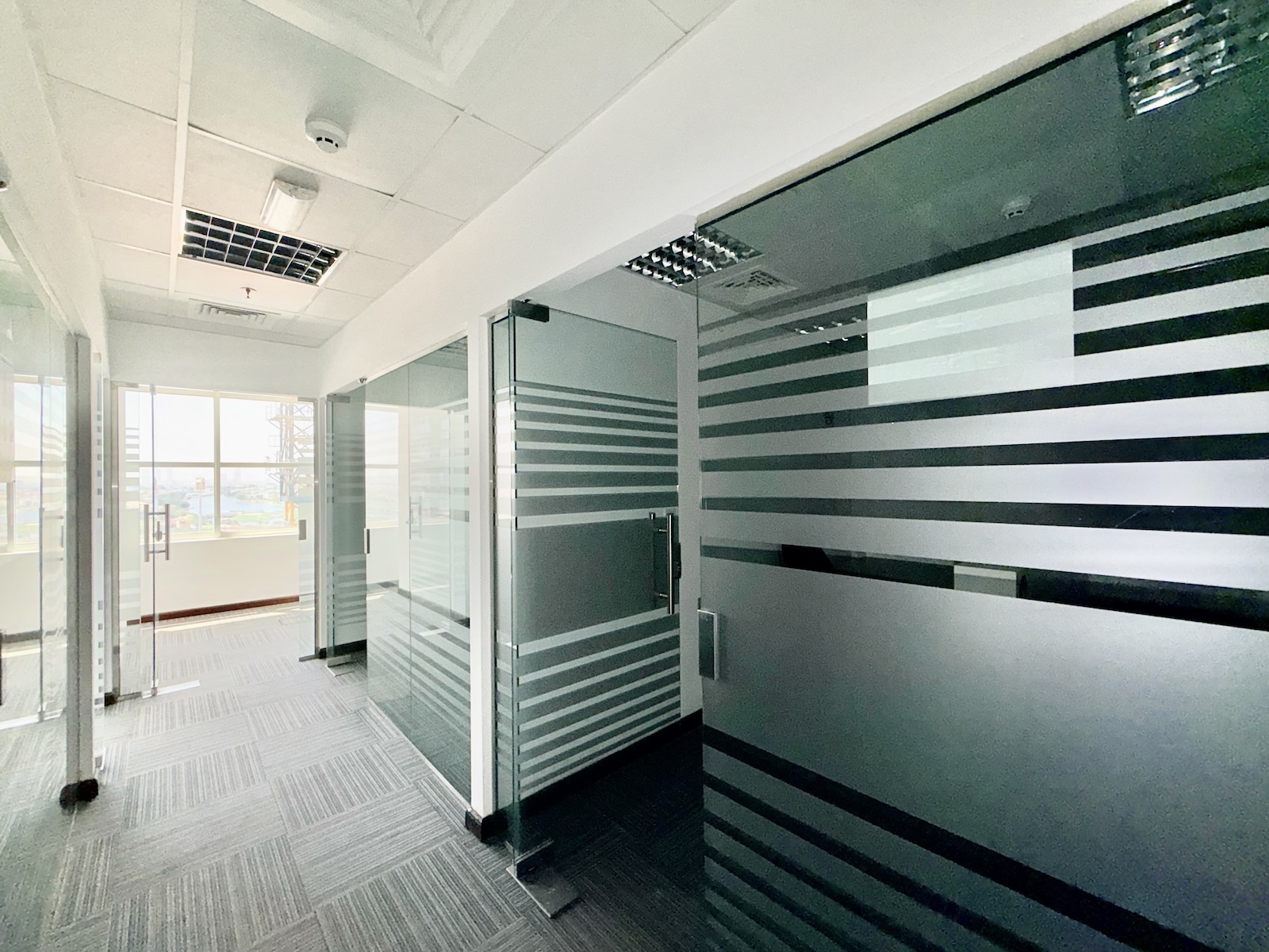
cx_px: 634
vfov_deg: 85.7
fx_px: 513
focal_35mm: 14
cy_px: 476
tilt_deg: +0.7
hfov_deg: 102.1
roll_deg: +1.0
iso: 40
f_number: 2.2
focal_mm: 2.22
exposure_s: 1/60
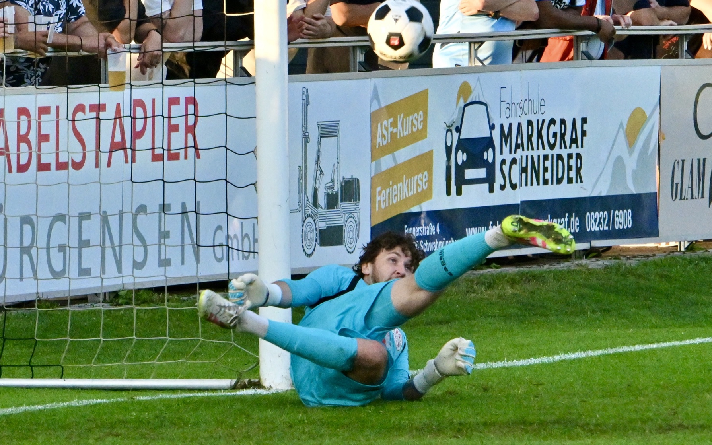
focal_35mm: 205
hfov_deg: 10.2
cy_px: 218
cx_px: 357
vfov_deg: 6.4
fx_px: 3978
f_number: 11
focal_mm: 200
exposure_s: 1/1000
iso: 3200
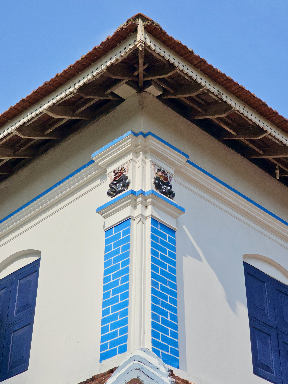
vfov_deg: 26.3
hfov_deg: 19.9
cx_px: 142
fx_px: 821
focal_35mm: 74
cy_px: 184
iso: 50
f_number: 2.4
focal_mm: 7.9
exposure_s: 1/3559
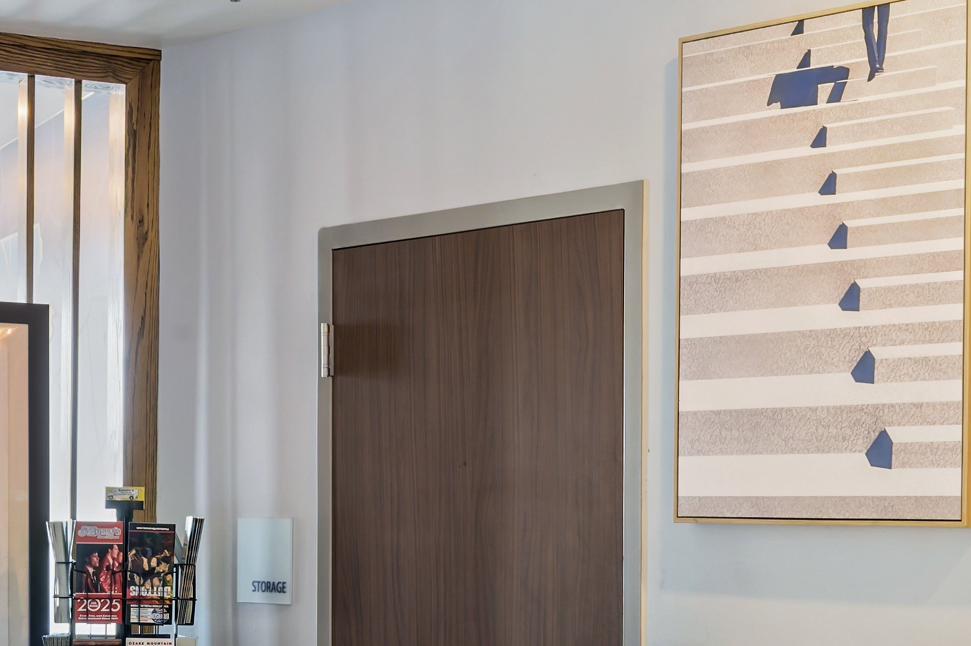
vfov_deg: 17.3
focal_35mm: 78
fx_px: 2103
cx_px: 546
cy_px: 568
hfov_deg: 26.0
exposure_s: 3
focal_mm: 23
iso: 250
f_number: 11
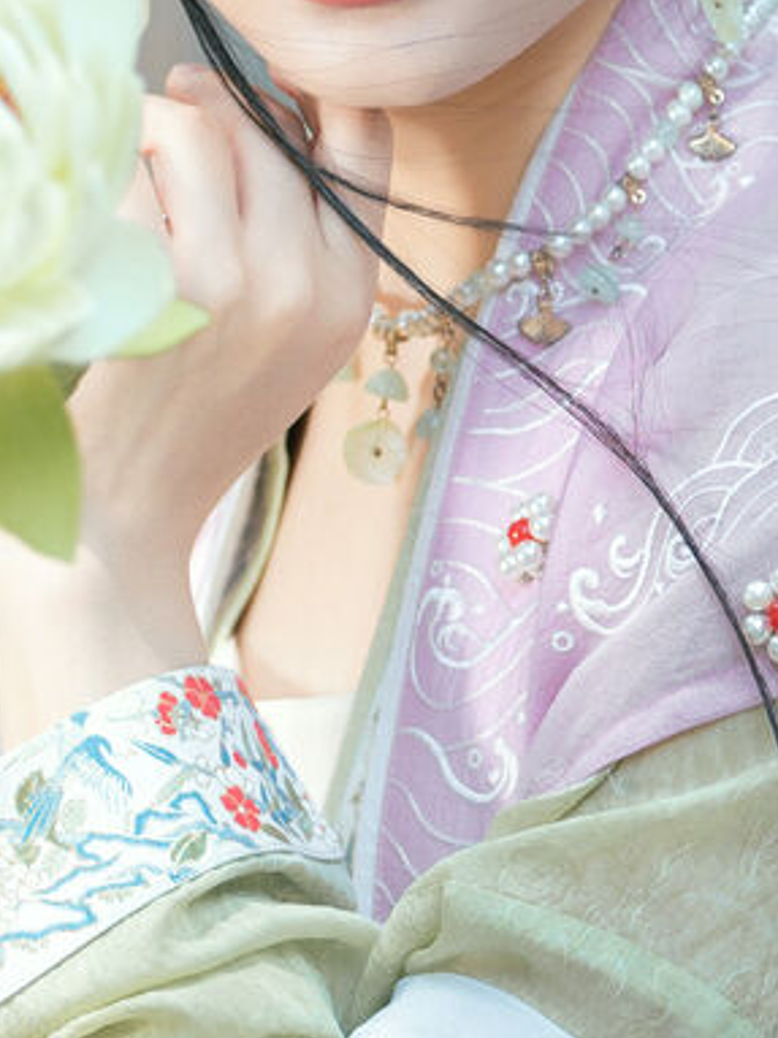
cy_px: 637
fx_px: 17630
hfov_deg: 2.5
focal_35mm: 588
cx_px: 781
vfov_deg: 3.4
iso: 100
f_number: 2.8
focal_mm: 130
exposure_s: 1/200
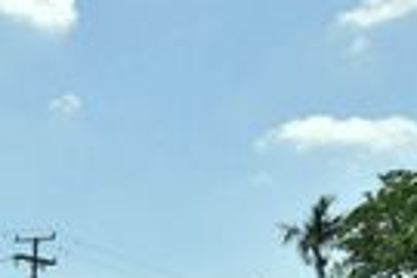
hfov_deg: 25.1
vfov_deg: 16.1
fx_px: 903
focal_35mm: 78
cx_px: 31
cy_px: 412
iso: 100
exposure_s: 1/250
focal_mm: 14
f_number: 8
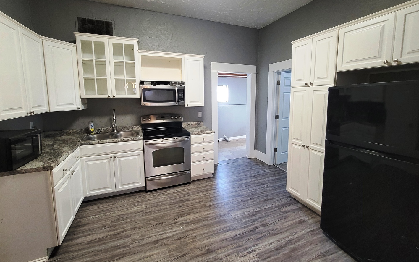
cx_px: 208
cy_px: 115
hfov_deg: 105.3
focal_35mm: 14
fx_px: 160
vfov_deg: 78.3
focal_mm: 2.2
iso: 400
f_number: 2.2
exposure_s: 1/60
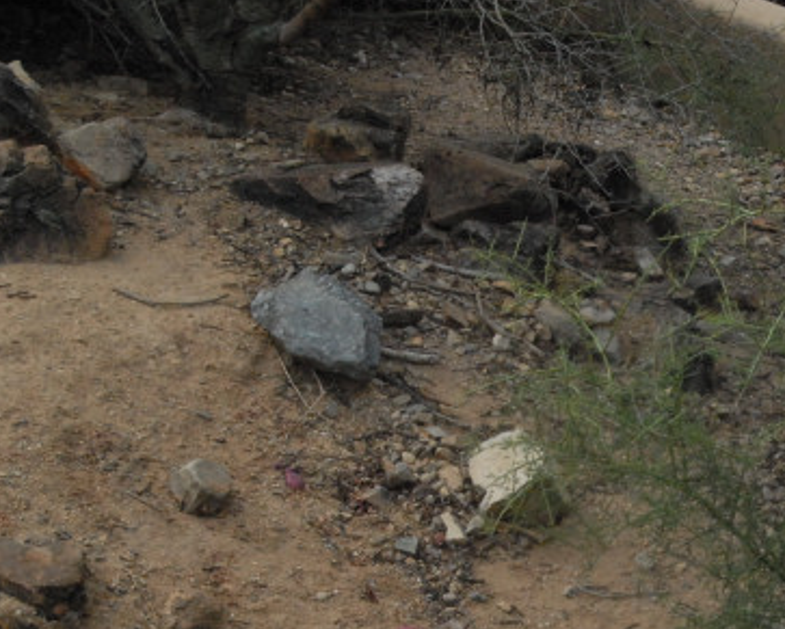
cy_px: 537
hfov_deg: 21.4
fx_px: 2023
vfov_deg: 17.5
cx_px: 718
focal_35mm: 87
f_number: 14
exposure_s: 1/750
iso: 1600
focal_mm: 28
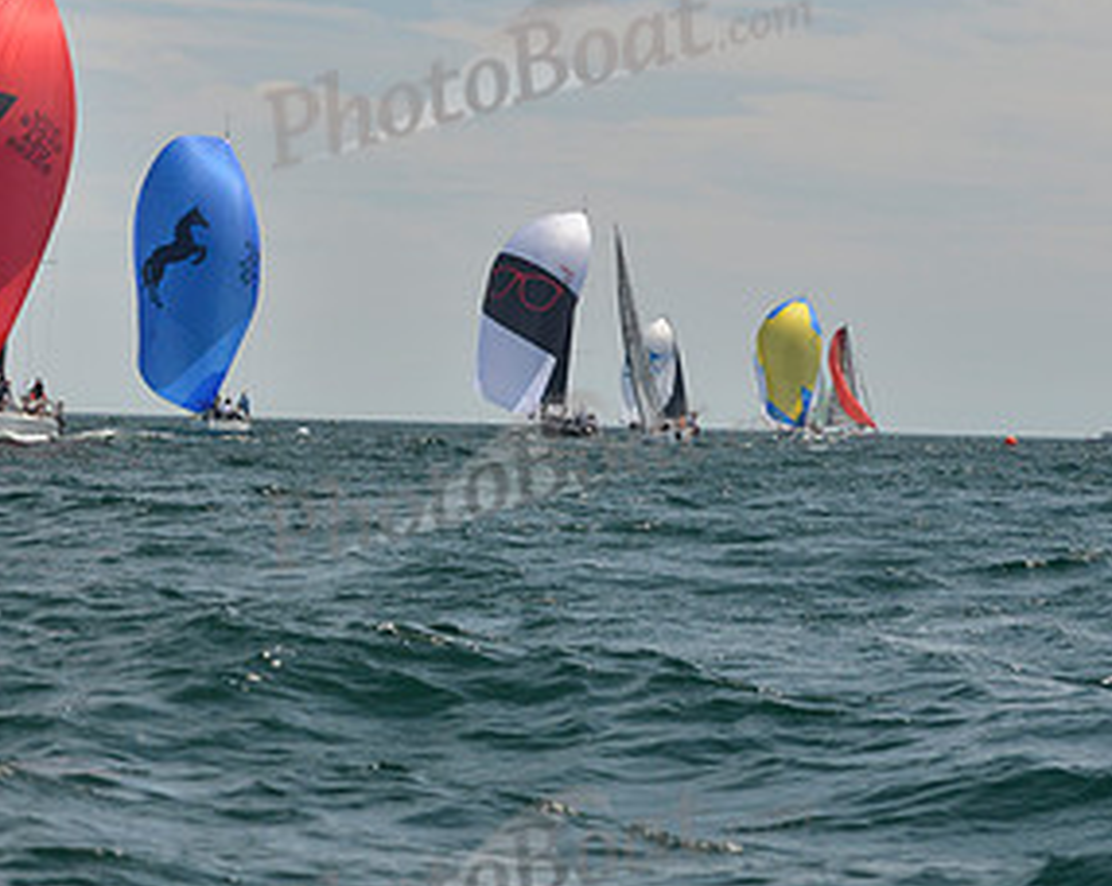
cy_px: 324
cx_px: 66
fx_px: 4700
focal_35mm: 143
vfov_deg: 10.8
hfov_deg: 13.4
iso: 400
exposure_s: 1/800
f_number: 8
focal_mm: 75
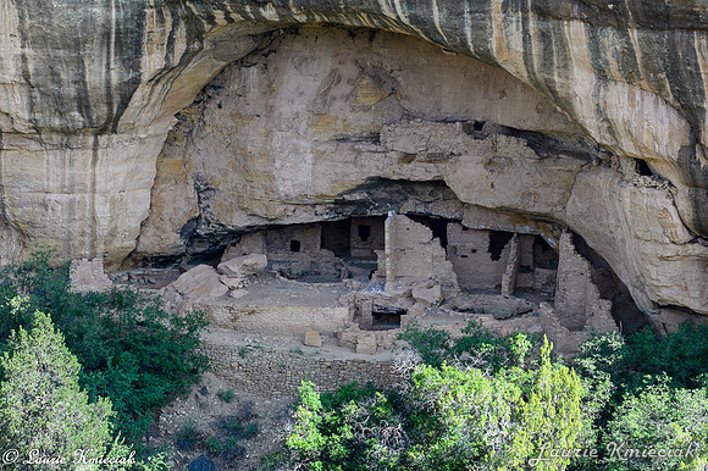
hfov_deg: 15.5
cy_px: 300
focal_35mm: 132
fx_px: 2599
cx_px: 387
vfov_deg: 10.4
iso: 500
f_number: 11
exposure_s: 1/200
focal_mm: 60
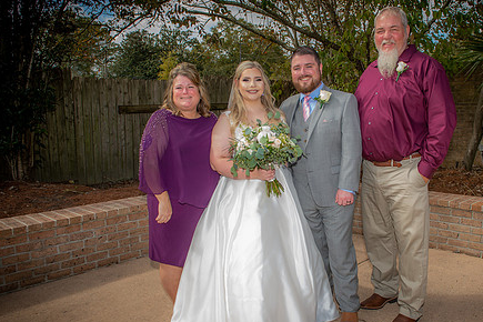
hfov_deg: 58.1
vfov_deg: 41.1
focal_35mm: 32
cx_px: 299
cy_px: 179
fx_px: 429
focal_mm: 24
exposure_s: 1/160
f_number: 5.6
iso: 50
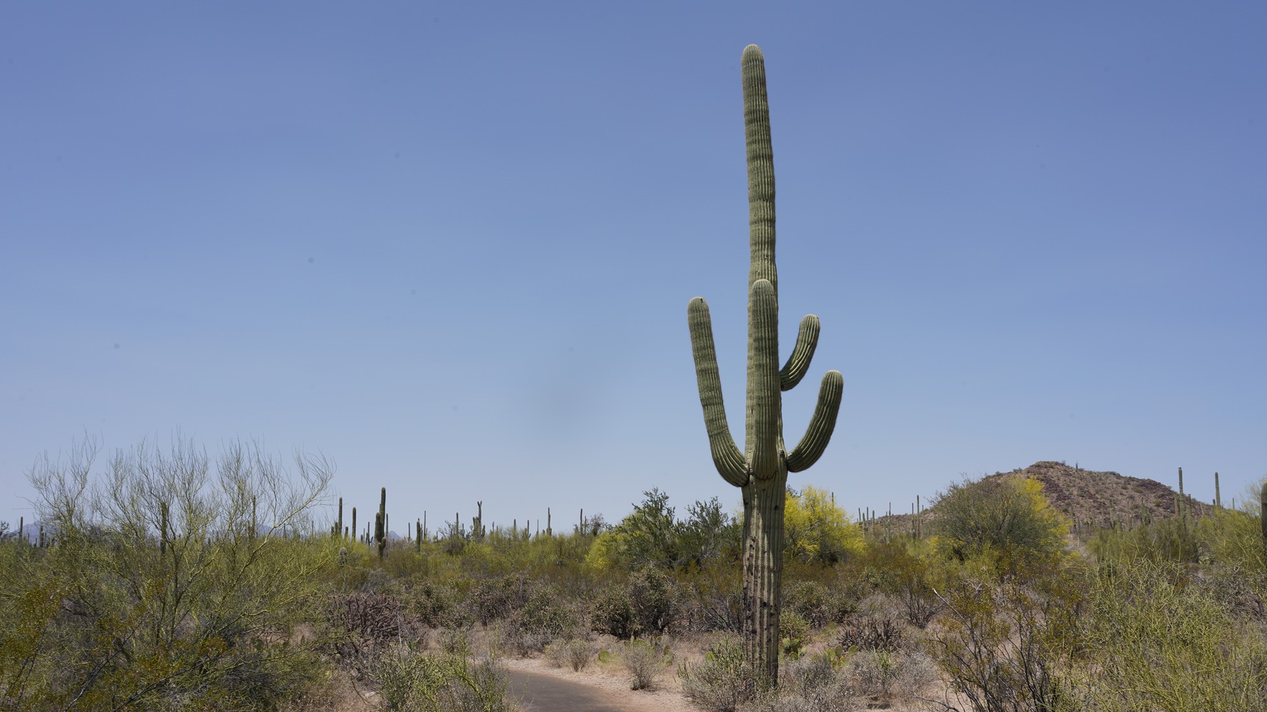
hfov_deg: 64.3
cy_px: 419
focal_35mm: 30
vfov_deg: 38.8
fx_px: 1008
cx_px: 644
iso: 100
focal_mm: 28
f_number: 20
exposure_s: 1/80
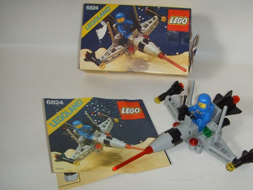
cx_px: 142
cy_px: 100
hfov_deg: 40.4
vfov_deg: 30.9
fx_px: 343
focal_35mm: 47
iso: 100
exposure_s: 1/45
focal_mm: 6.6
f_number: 3.5
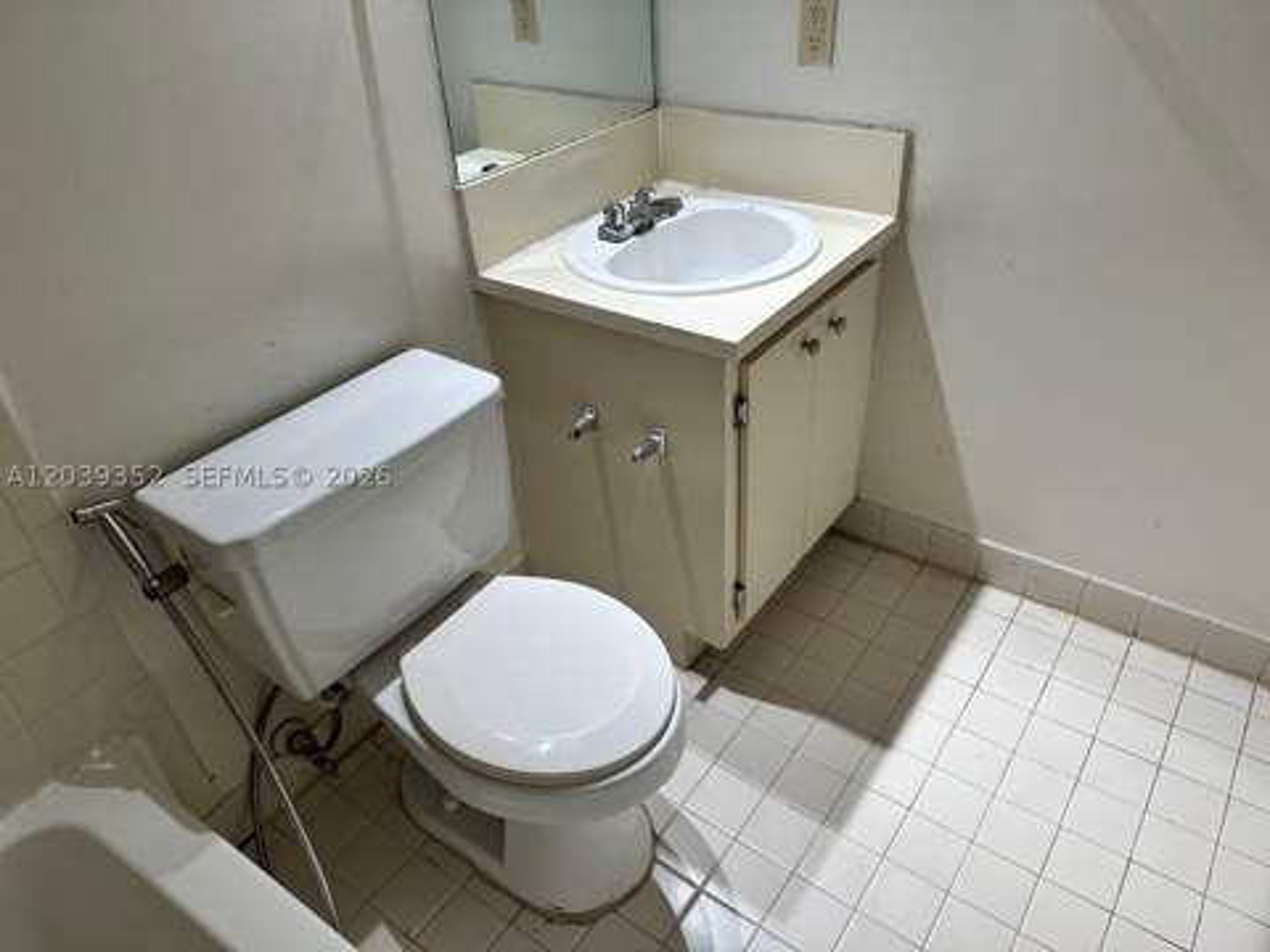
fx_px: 881
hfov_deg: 71.6
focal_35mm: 24
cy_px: 476
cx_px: 635
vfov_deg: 56.8
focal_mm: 6.86
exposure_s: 1/120
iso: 80
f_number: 1.78
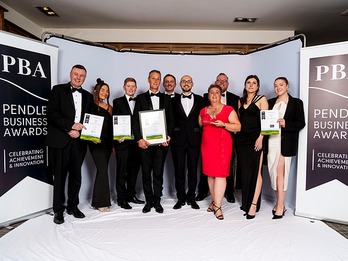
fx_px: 261
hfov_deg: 67.4
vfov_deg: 53.1
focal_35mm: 26
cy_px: 130
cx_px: 181
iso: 100
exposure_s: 1/125
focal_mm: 24
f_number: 8
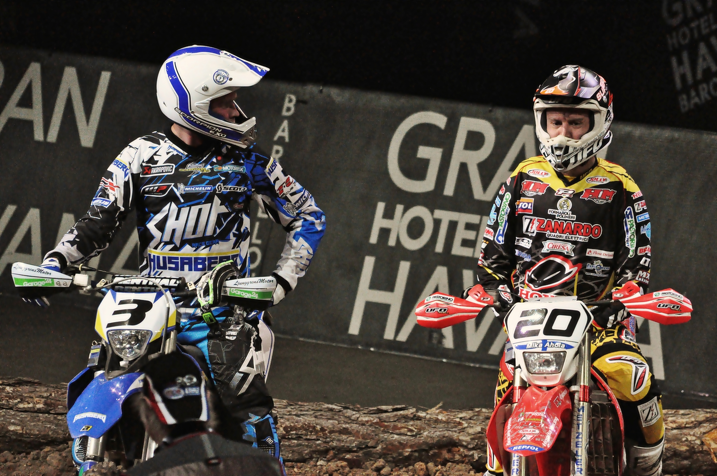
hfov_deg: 3.6
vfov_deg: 2.4
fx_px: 11339
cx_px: 358
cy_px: 238
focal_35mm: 570
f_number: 6.3
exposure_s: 1/500
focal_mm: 380
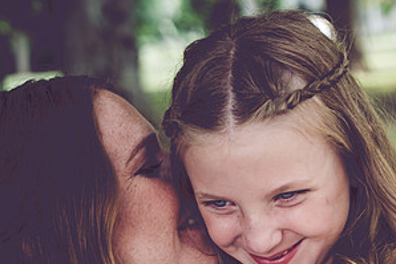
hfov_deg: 19.2
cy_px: 210
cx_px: 328
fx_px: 1156
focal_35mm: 105
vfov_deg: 13.0
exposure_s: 1/160
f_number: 4
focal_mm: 54
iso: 250
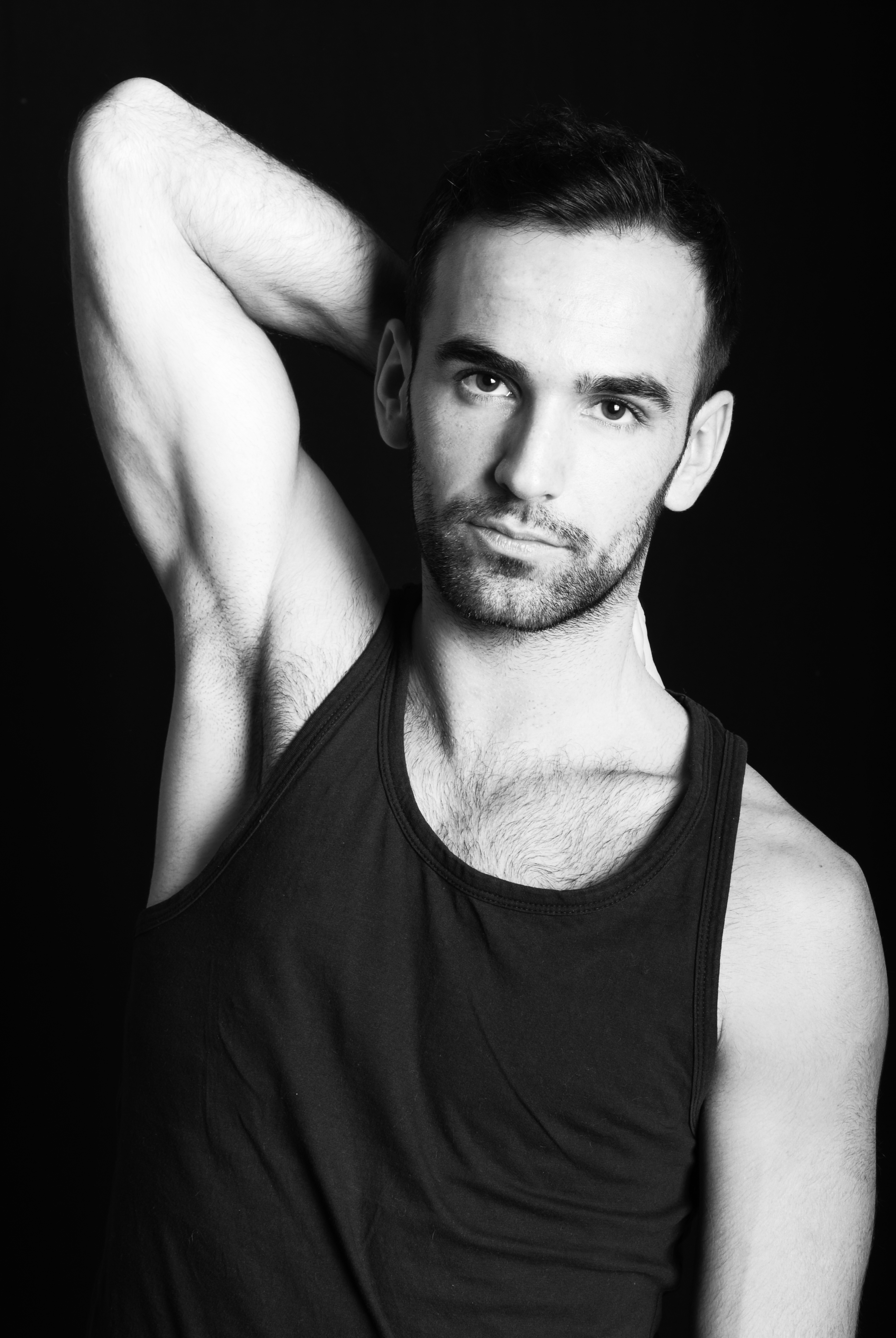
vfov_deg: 27.0
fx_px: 2792
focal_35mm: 75
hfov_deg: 18.2
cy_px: 669
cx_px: 448
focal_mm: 50
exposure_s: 1/320
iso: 100
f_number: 5.6
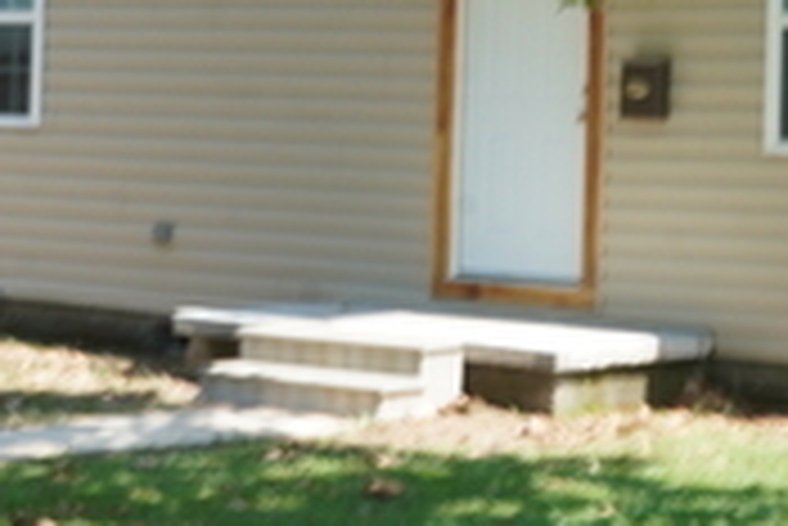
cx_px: 657
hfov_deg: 15.0
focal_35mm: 135
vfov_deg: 10.1
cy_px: 90
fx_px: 2961
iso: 125
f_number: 25
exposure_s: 1/10
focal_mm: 21
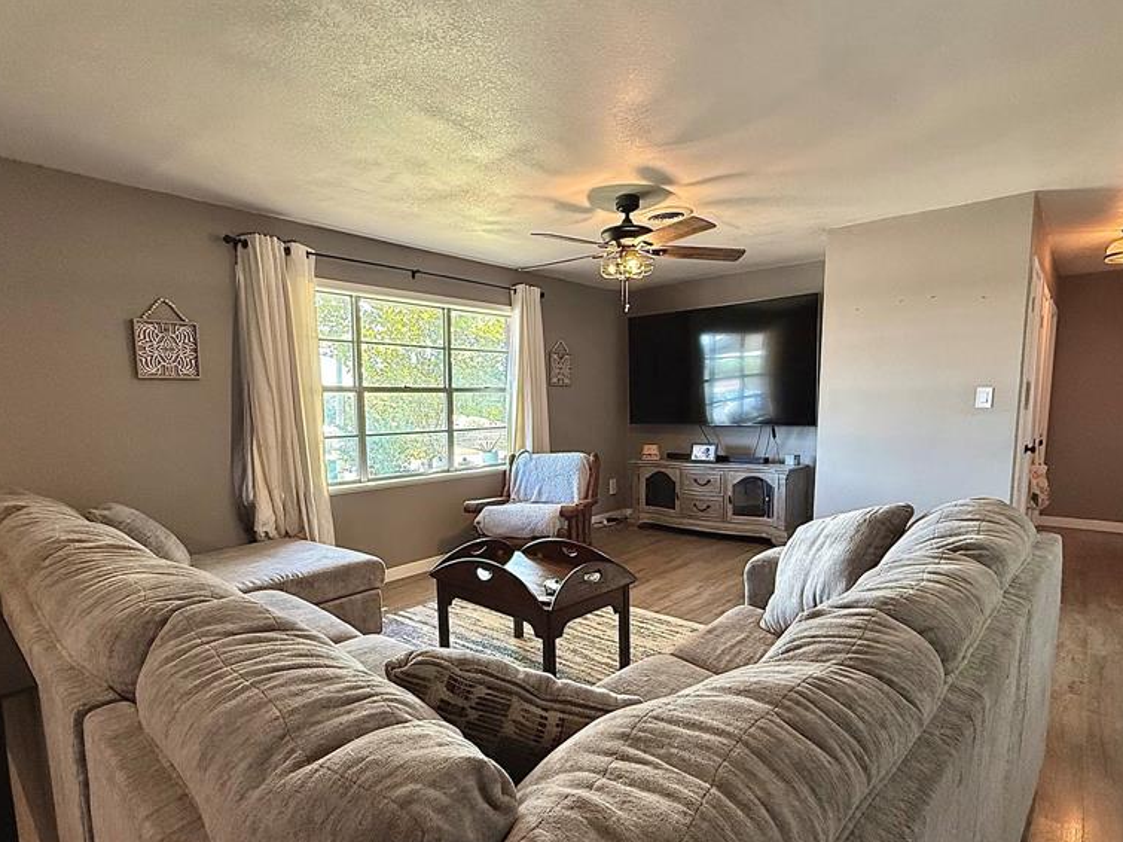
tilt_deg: -6.6
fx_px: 616
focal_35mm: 19
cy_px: 473
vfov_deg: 68.4
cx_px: 556
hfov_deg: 84.7
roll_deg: +0.4
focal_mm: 2.22
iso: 320
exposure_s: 1/120
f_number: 2.2
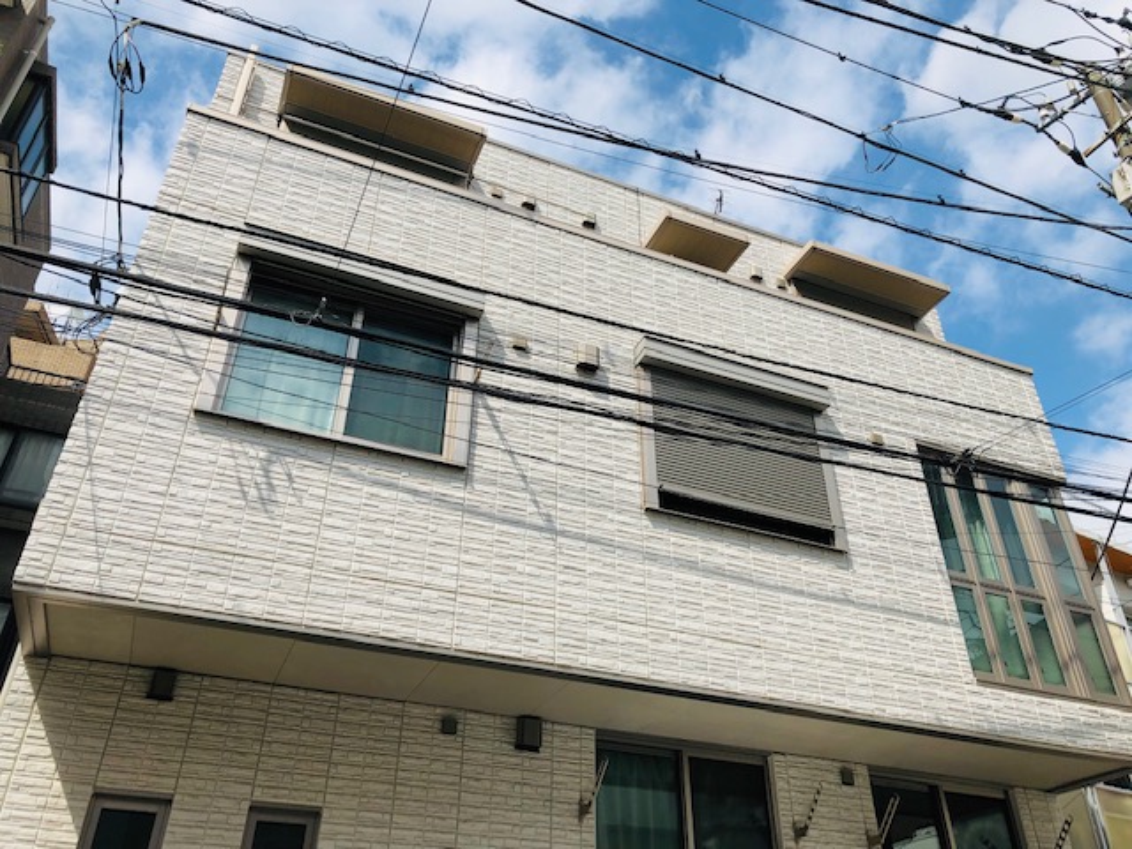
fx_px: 916
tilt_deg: +34.1
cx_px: 566
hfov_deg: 63.4
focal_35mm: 28
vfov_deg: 49.7
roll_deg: +0.4
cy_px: 424
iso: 20
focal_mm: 3.99
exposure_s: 1/2667
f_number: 1.8
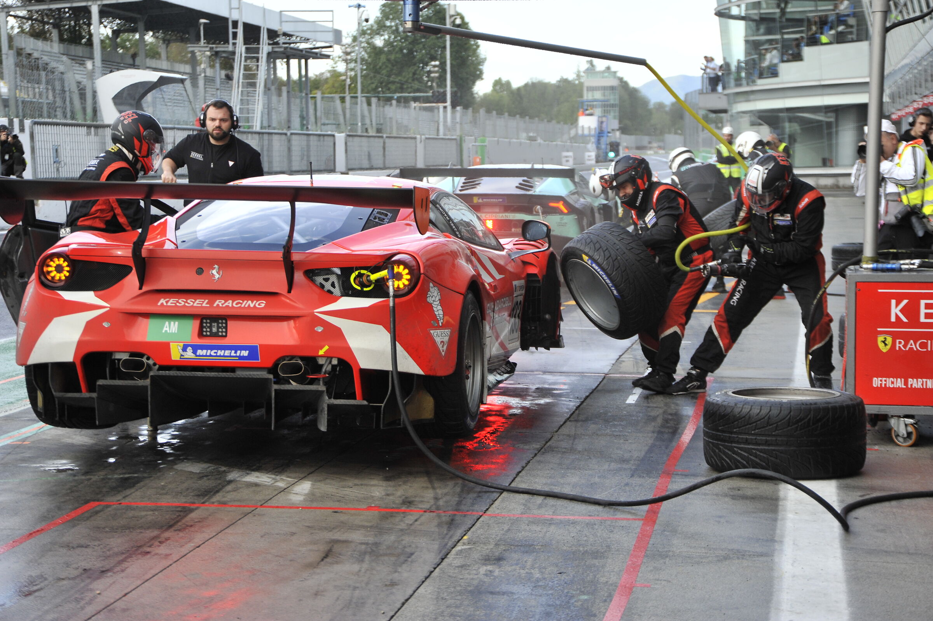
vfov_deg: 17.5
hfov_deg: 26.0
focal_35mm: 78
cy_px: 310
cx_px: 466
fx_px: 2021
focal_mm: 78
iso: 1000
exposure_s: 1/800
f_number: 7.1
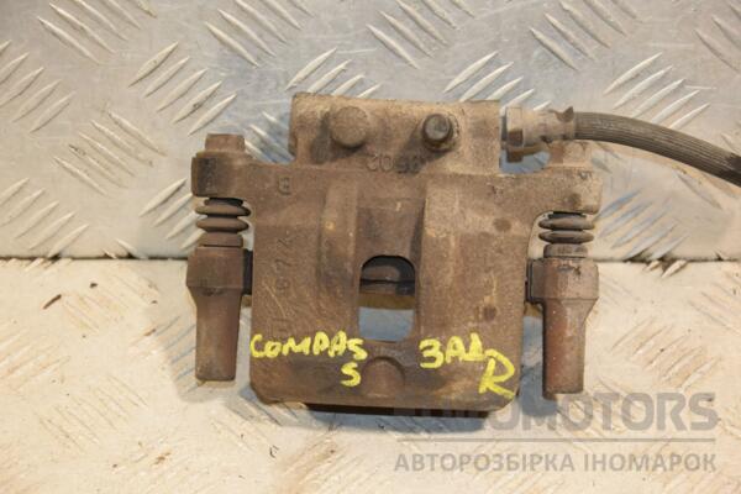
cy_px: 247
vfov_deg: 13.8
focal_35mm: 99
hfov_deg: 20.6
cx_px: 370
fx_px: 2038
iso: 800
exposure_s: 1/160
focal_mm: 66
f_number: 5.3
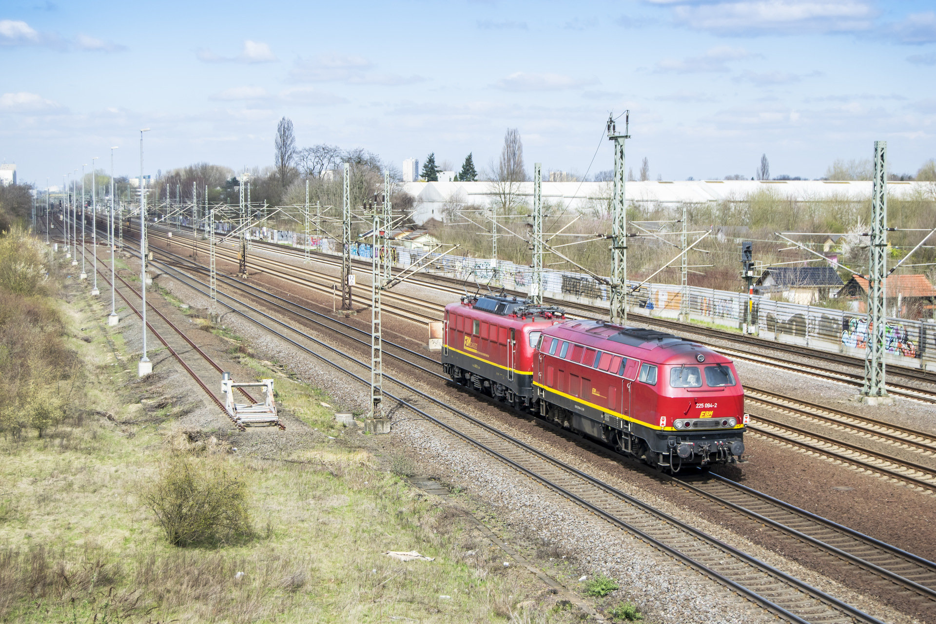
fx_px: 1794
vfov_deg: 19.7
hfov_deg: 29.2
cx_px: 468
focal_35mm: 69
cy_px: 312
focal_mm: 46
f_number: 5.3
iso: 160
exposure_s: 1/800
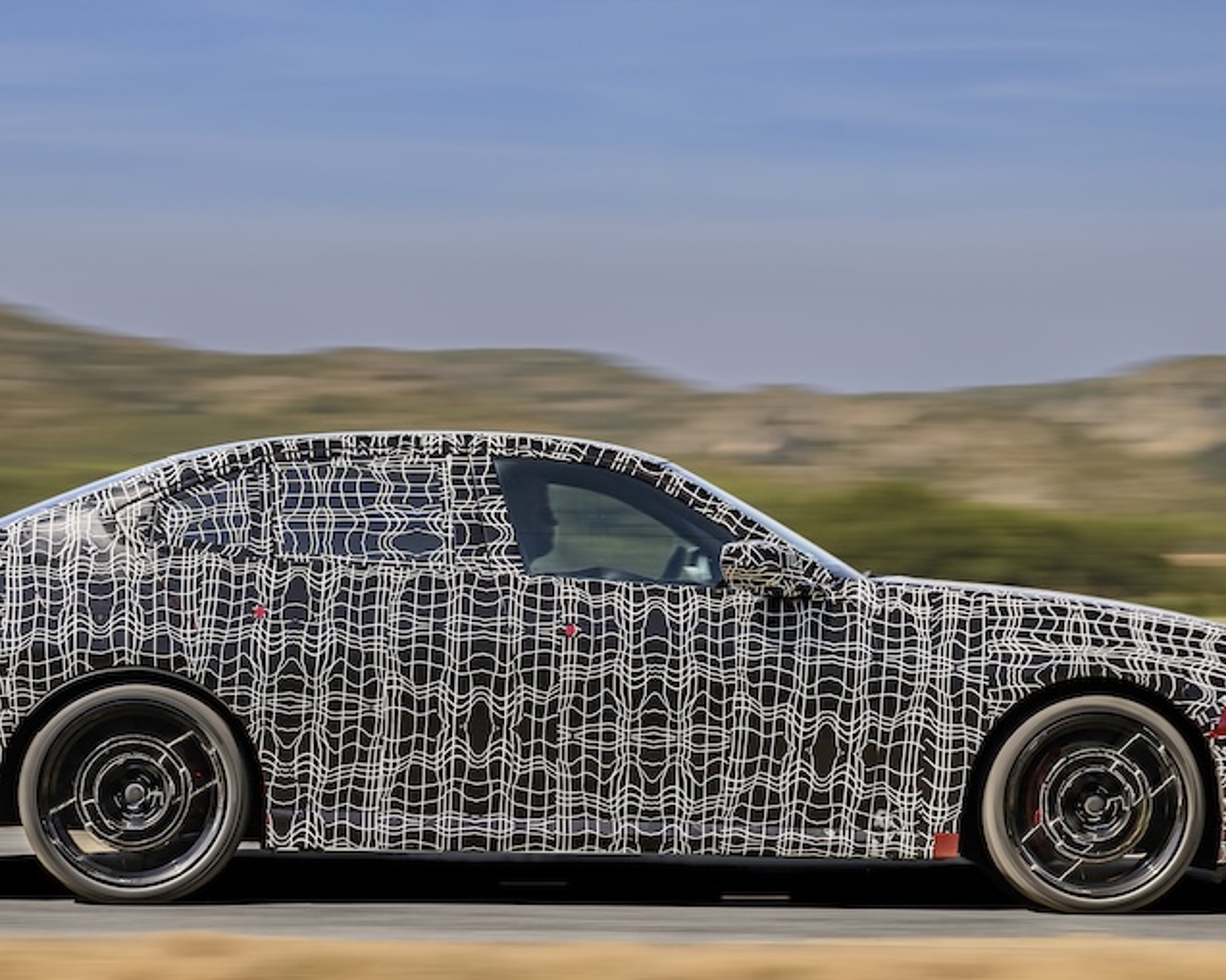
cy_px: 468
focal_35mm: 92
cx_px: 668
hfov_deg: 20.8
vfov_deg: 16.7
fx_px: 3337
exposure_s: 1/40
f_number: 8
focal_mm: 52
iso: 40
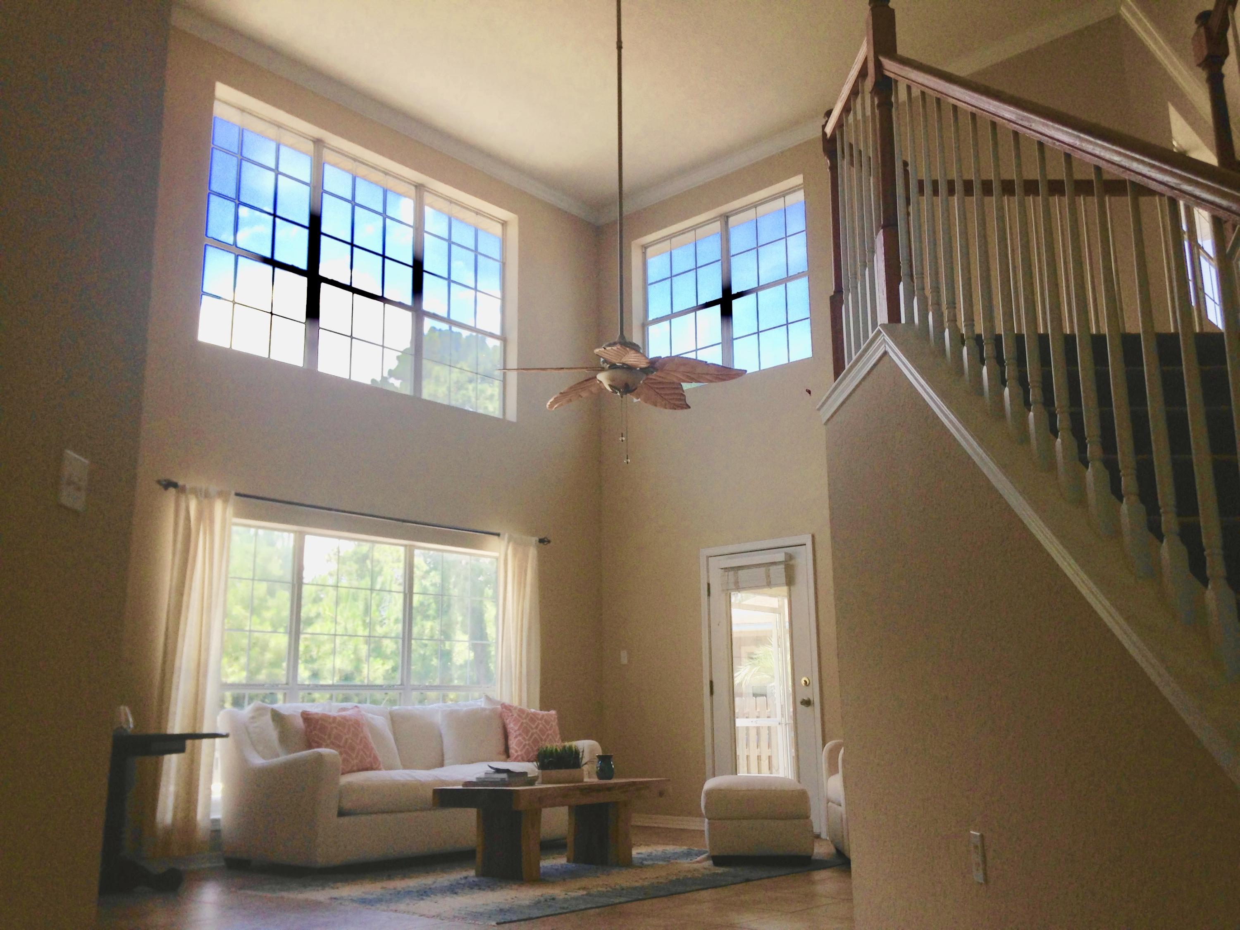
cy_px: 465
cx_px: 620
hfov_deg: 55.4
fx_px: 1182
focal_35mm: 33
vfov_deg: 42.9
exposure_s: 1/266
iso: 50
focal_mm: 4.12
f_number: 2.4
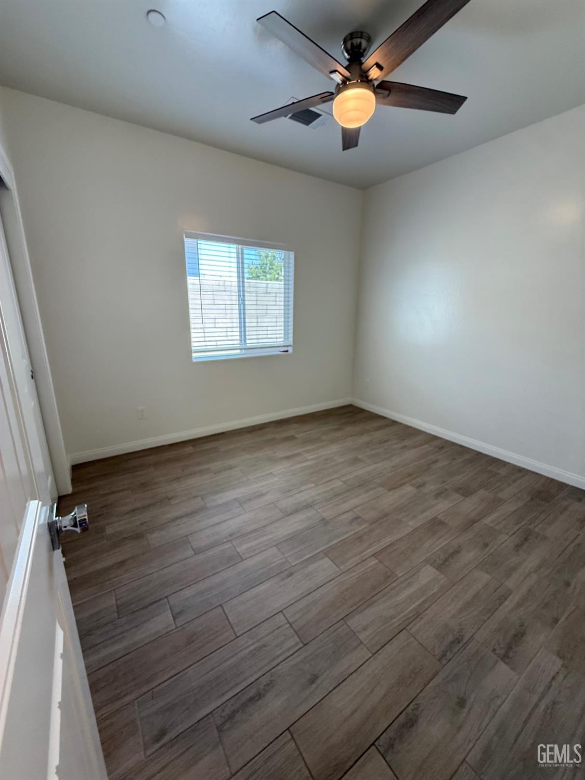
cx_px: 292
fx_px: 315
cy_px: 390
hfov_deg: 85.7
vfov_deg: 102.1
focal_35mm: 14
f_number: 2.2
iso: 320
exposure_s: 1/120
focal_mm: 2.22
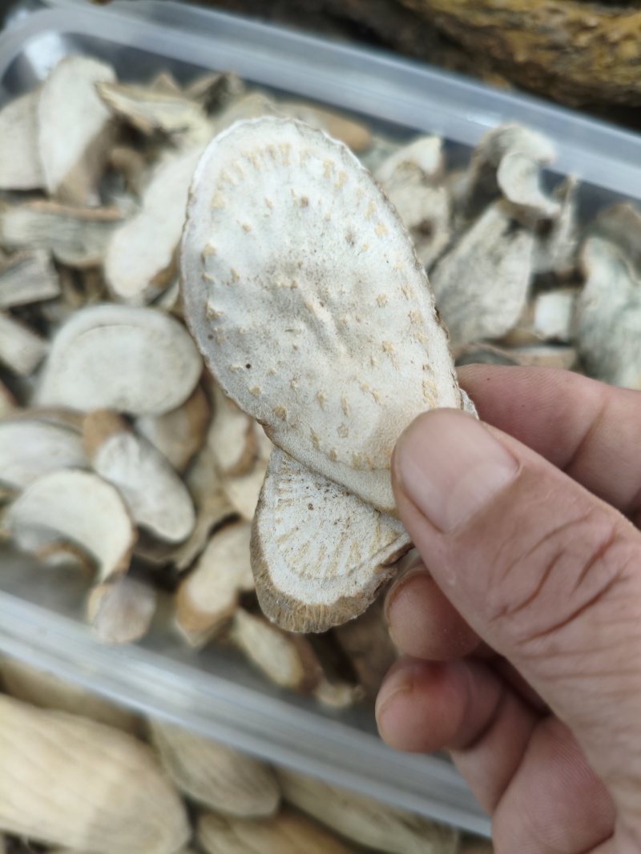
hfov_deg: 53.1
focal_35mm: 26
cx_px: 320
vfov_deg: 67.3
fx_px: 642
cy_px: 427
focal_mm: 4.94
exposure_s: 1/50
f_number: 1.5
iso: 500
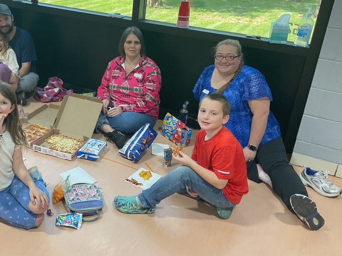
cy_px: 109
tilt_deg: -24.5
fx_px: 405
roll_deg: -2.9
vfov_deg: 35.1
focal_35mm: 41
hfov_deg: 44.8
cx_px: 103
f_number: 1.8
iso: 64
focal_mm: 3
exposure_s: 1/60
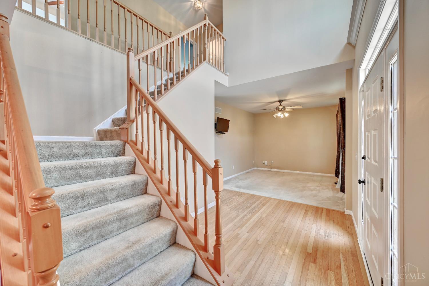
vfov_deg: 81.2
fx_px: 167
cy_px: 143
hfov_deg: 104.3
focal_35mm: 14
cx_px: 214
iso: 400
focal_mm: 14
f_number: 8
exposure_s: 1/8
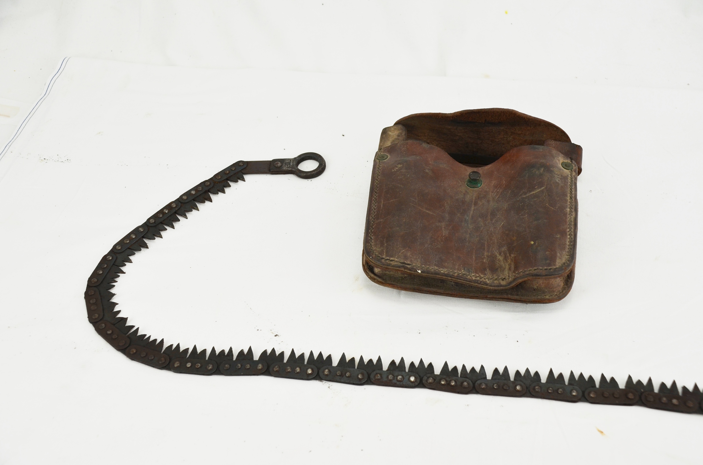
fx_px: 906
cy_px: 232
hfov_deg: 42.4
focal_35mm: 46
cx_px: 352
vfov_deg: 28.8
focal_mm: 31
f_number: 5.6
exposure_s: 1/125
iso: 200
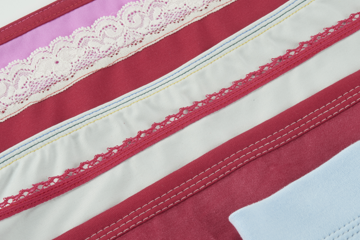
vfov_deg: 9.0
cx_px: 245
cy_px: 130
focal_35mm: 152
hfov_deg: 13.5
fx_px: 1520
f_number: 36
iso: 200
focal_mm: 105
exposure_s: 1/20
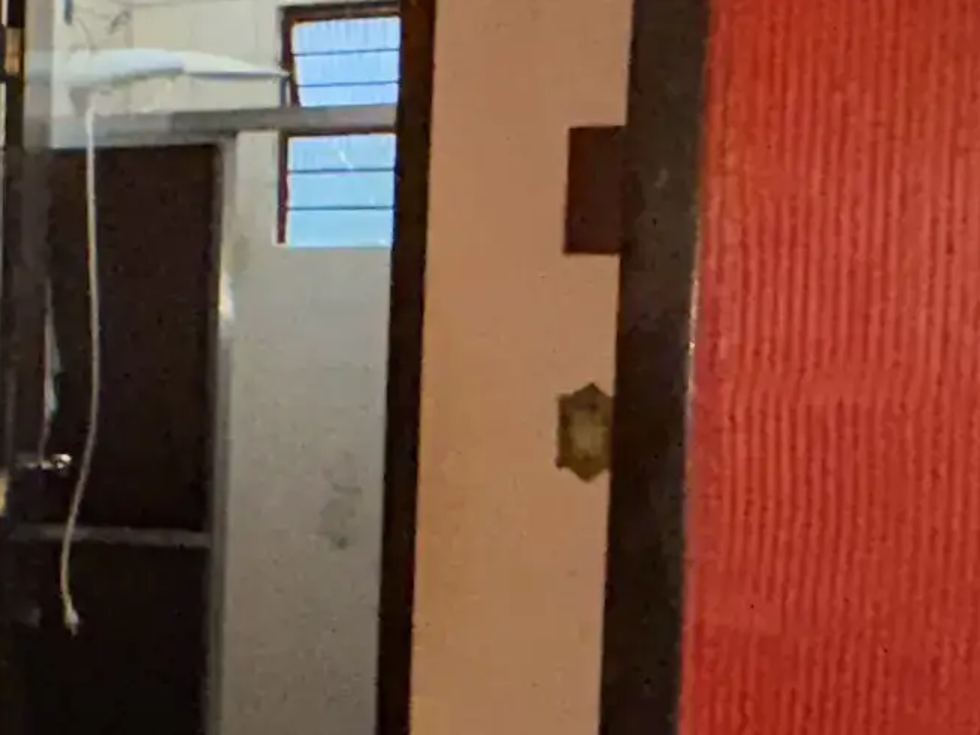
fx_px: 2435
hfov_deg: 18.2
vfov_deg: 17.1
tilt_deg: -3.4
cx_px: -757
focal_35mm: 86
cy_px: 460
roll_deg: -0.1
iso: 400
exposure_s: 1/40
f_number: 2.2
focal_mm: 2.22
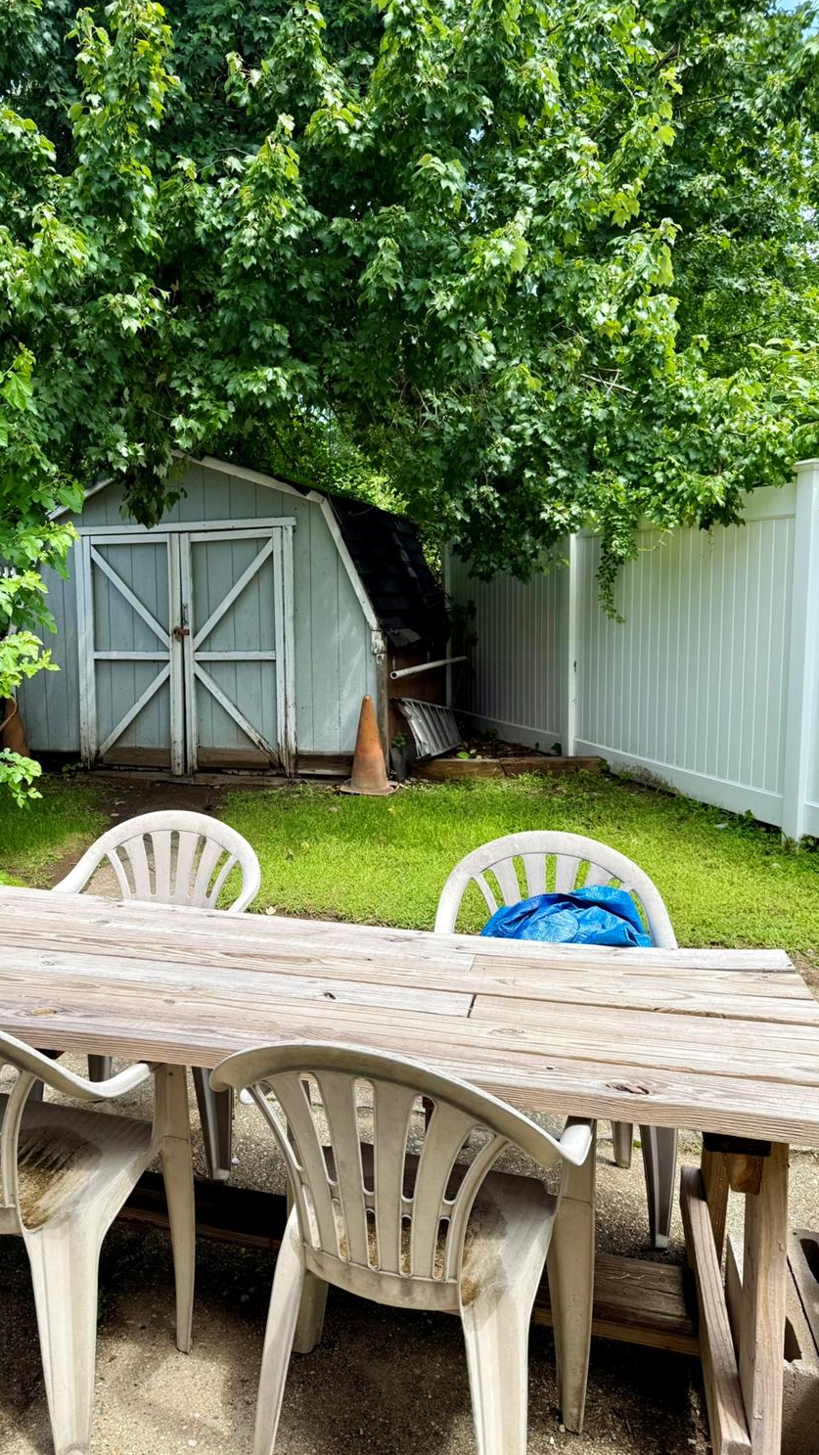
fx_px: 1042
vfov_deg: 69.8
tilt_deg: -6.9
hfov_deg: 42.3
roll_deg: -0.2
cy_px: 739
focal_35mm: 27
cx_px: 269
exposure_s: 1/1653
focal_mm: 6.76
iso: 80
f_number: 1.78
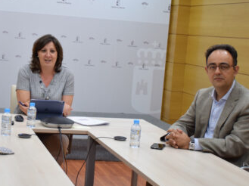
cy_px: 76
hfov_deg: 24.6
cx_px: 78
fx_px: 568
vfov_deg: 18.6
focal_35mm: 79
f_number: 4
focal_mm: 30
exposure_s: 1/100
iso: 800
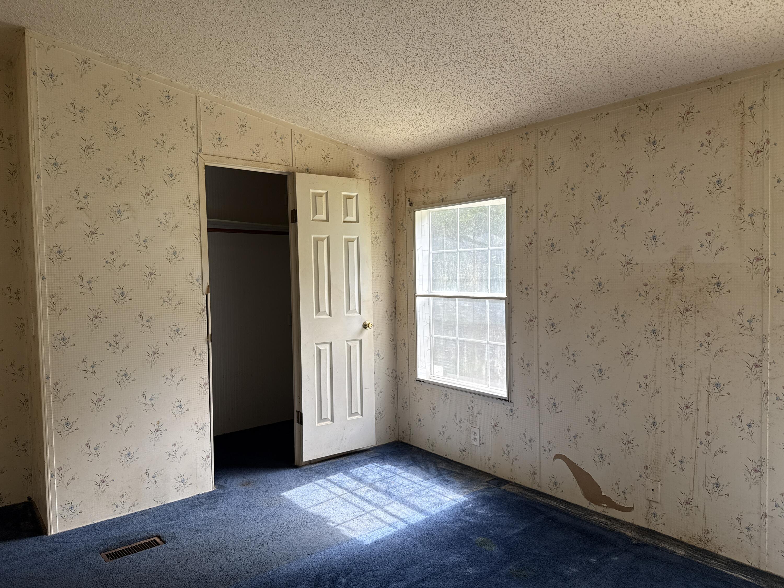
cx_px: 392
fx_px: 544
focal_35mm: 24
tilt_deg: -2.8
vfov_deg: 56.8
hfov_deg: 71.6
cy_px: 294
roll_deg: +0.1
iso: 100
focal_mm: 6.76
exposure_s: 1/173
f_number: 1.78
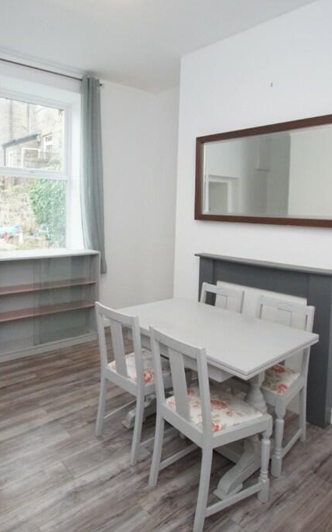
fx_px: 333
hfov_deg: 52.3
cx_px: 123
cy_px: 266
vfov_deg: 77.2
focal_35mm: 23
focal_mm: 10
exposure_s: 1/160
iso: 1600
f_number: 3.5
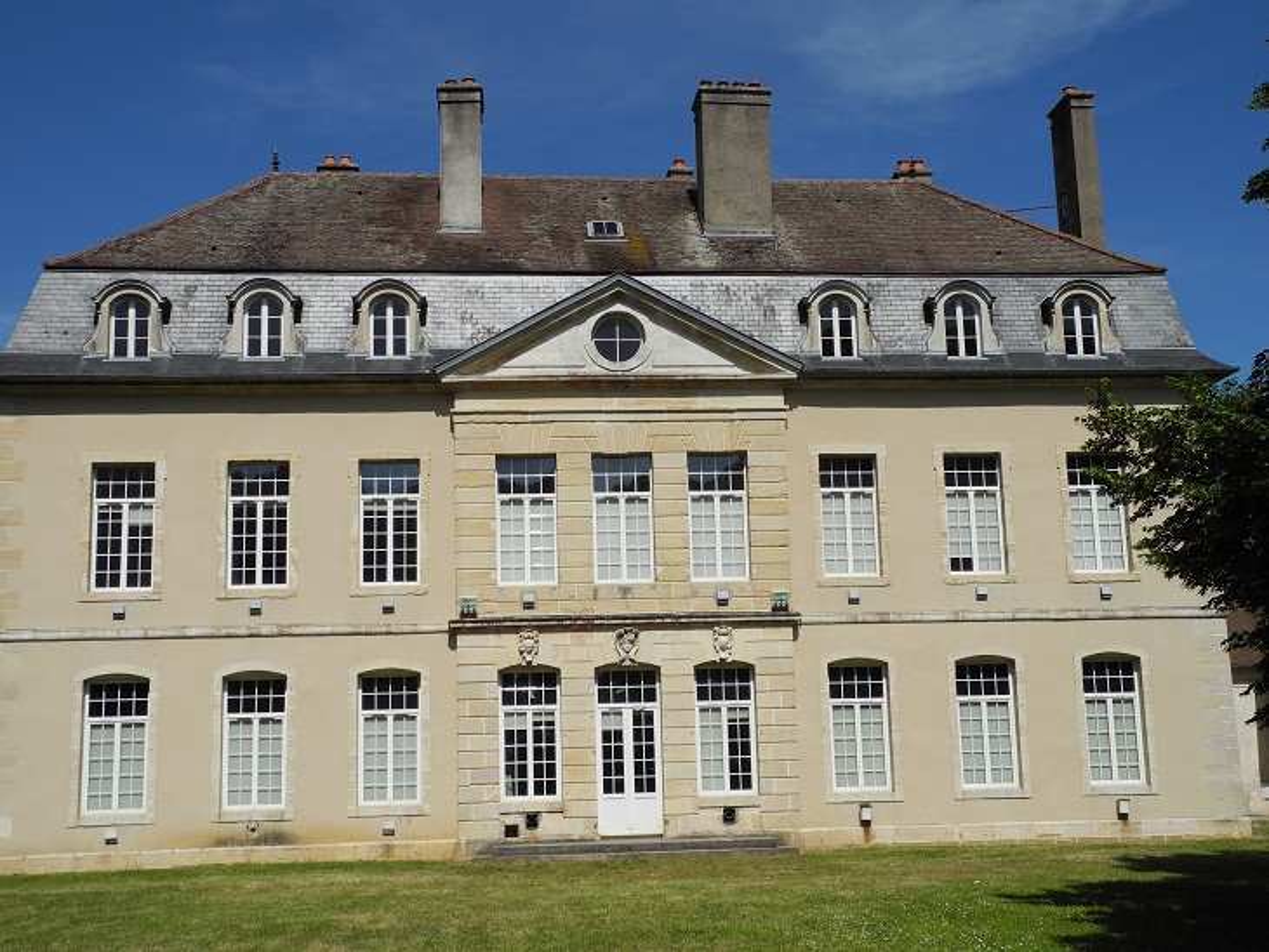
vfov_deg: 32.2
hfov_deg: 42.1
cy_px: 476
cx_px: 634
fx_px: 1650
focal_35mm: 45
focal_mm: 9.7
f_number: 5.6
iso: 100
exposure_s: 1/965
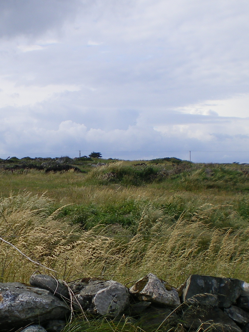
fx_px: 662
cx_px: 15
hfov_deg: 20.8
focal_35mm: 69
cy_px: 180
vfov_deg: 28.2
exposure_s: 1/400
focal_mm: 6.3
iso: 64
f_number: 4.6
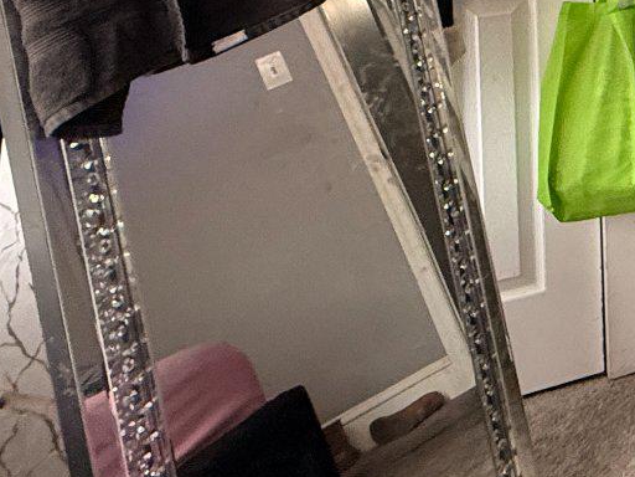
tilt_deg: -1.2
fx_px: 1027
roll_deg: +1.1
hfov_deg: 23.8
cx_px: 1042
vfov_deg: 22.5
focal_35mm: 56
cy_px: -186
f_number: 2.2
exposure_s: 1/81
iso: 320
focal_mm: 2.22
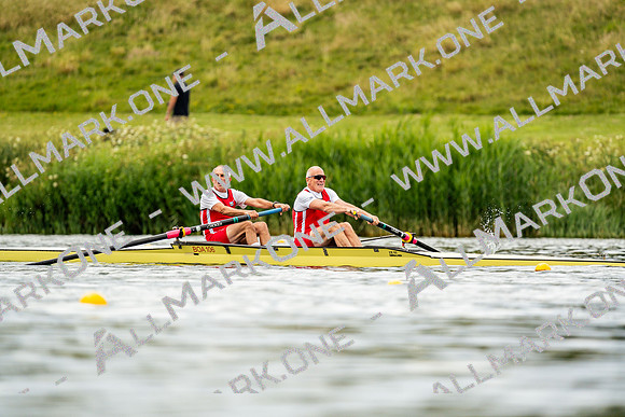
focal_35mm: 600
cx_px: 312
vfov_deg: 2.3
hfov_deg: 3.4
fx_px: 10419
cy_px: 208
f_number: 6.3
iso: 400
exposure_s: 1/2000
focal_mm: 600
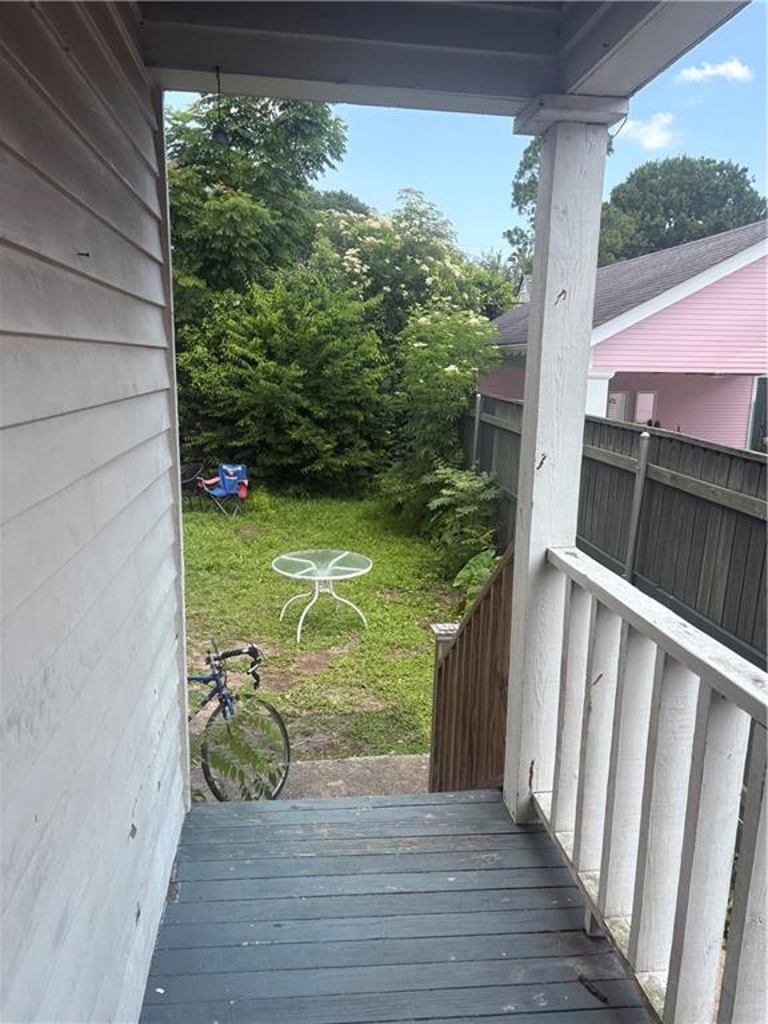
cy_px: 512
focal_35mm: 26
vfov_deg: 67.3
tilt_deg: -9.8
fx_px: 769
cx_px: 384
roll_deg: -0.7
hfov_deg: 53.1
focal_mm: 5.96
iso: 50
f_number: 1.6
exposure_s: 1/895
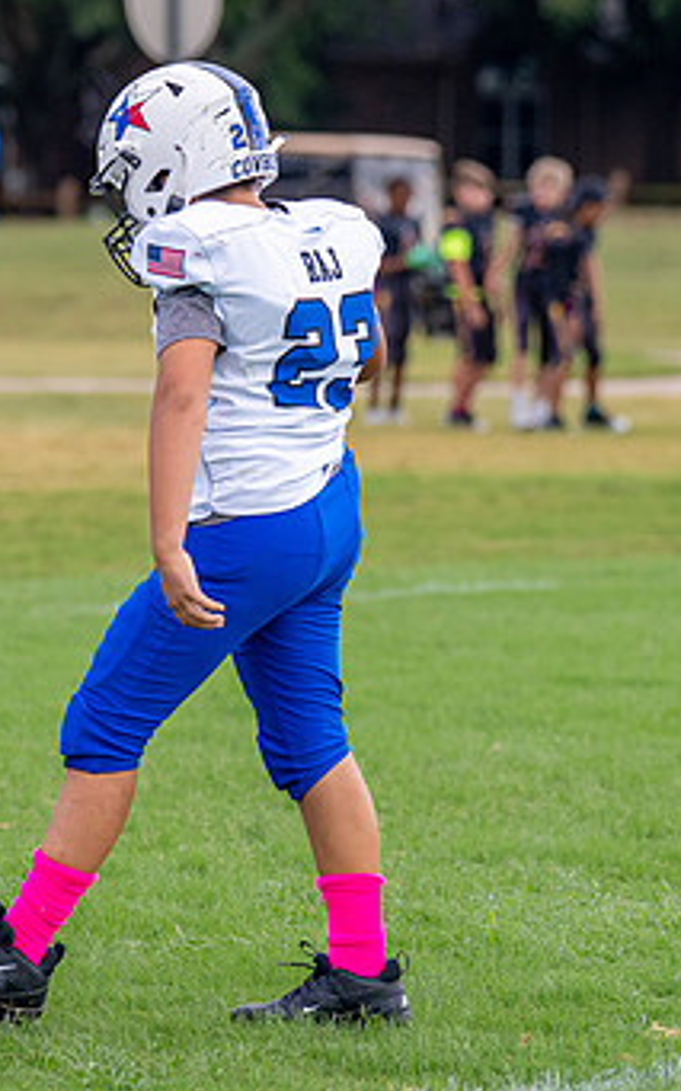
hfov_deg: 4.7
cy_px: 386
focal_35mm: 279
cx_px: -172
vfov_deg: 7.5
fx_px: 8288
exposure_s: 1/3200
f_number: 2.8
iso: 400
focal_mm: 110
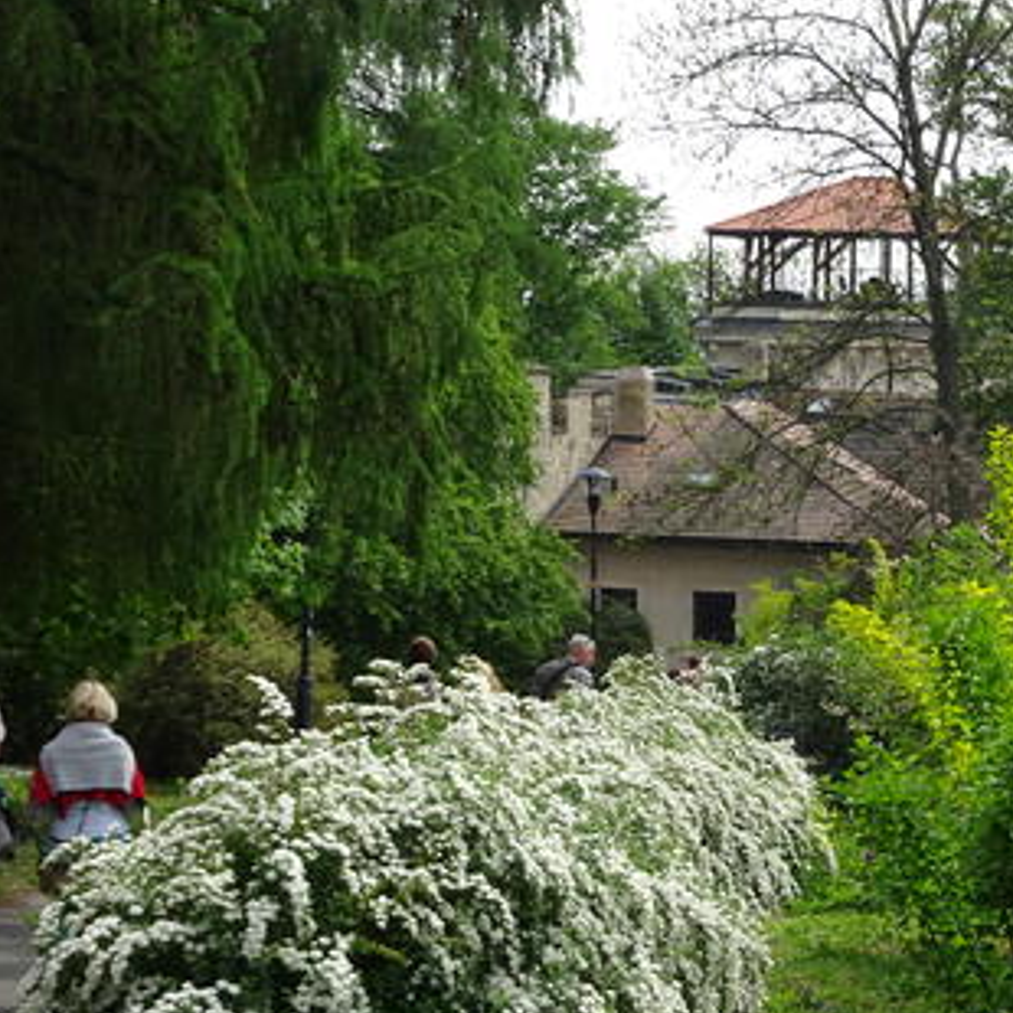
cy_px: 536
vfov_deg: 15.4
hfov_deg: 15.1
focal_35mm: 113
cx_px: 1033
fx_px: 3741
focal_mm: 10.59
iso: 80
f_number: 4.5
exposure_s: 1/320
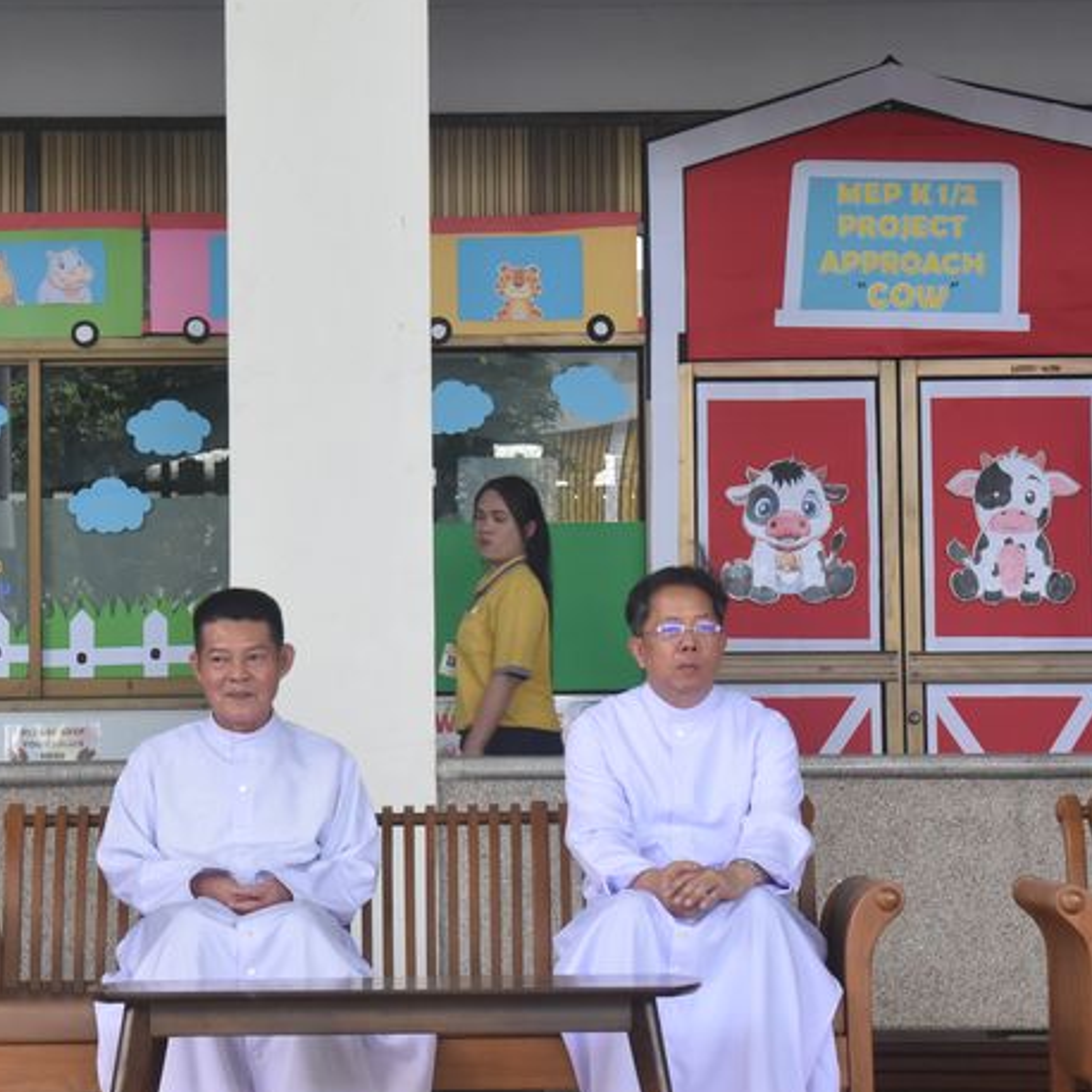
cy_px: 458
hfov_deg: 14.4
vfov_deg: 14.4
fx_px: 4319
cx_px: 412
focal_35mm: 121
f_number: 5.6
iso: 2000
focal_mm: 58
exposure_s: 1/160
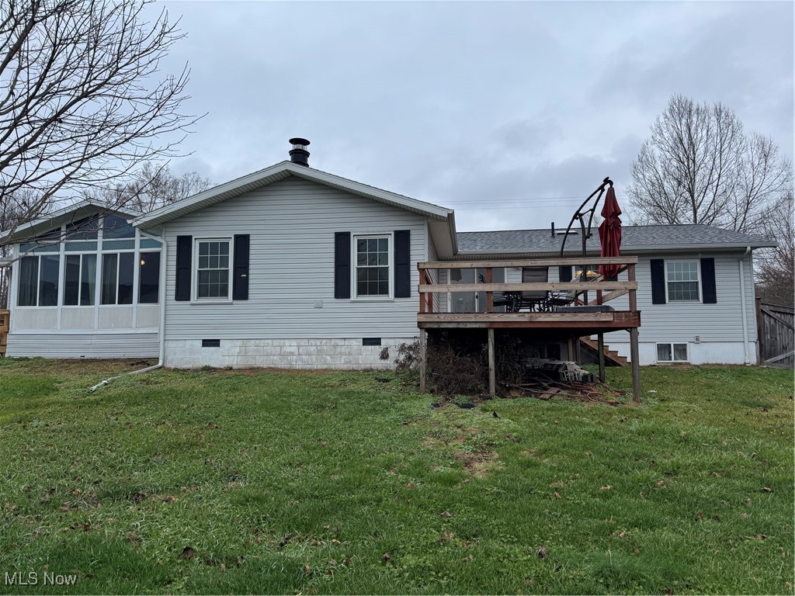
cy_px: 298
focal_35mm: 24
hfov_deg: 71.6
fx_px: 551
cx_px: 398
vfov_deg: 56.8
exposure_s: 1/1366
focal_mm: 6.76
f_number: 1.78
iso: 80
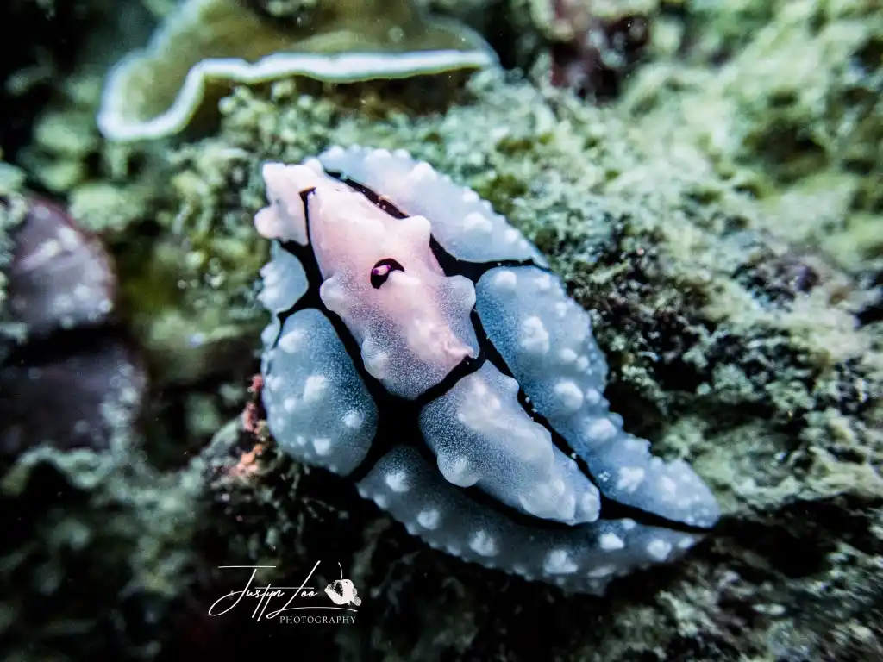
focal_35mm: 30
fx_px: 765
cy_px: 331
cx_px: 442
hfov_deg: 60.0
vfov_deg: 46.8
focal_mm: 5.5
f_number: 2.3
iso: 320
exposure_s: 1/125
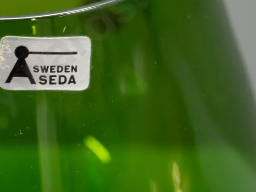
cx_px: 42
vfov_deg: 11.4
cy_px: 69
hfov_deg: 15.0
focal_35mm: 130
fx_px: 961
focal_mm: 33
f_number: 5.6
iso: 3200
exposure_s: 1/80
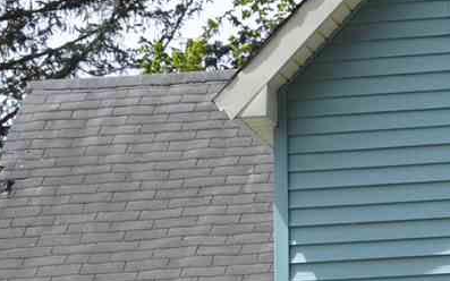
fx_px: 3482
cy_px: 298
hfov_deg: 7.4
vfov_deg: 4.6
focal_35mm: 284
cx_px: 333
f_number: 9
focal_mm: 24
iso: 100
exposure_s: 1/320
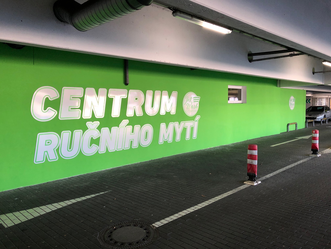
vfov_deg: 49.7
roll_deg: +1.5
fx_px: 268
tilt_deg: -2.8
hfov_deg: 63.4
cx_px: 166
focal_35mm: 28
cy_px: 124
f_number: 1.8
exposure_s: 1/50
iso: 25
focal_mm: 4
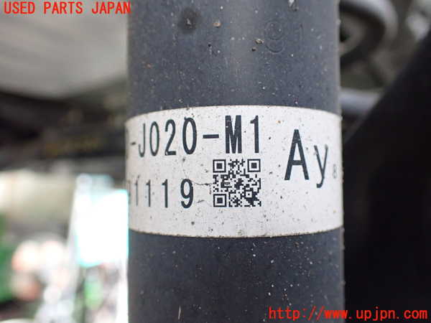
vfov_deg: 46.8
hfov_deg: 60.0
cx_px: 216
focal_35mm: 30
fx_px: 374
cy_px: 162
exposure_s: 1/80
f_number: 2.3
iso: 800
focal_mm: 5.4
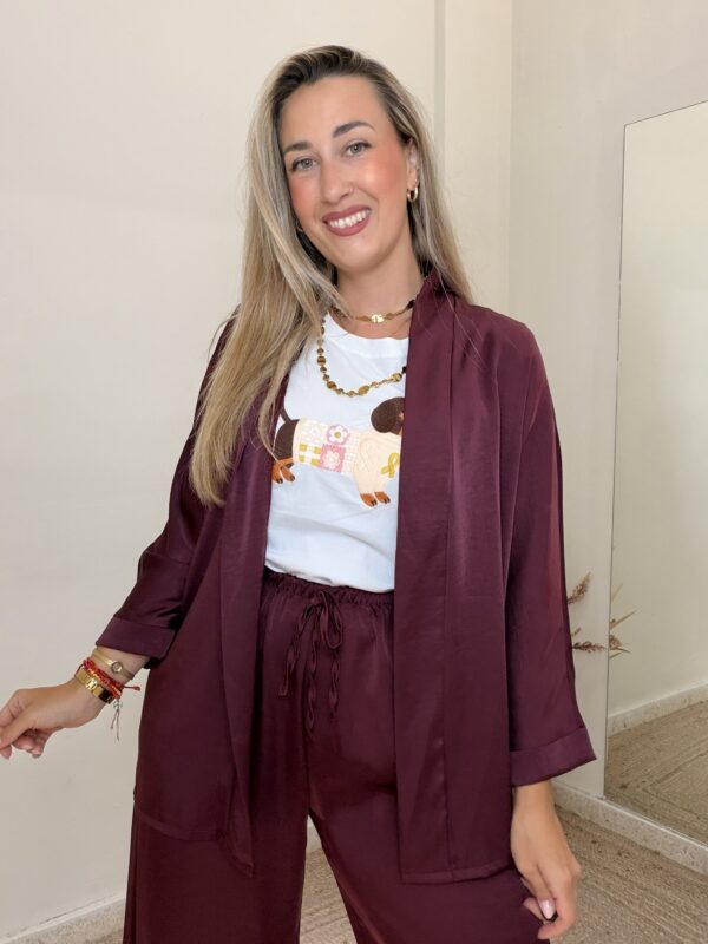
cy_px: 472
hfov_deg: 46.8
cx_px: 354
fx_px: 818
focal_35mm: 30
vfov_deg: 60.0
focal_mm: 2.71
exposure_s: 1/60
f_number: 1.9
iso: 100
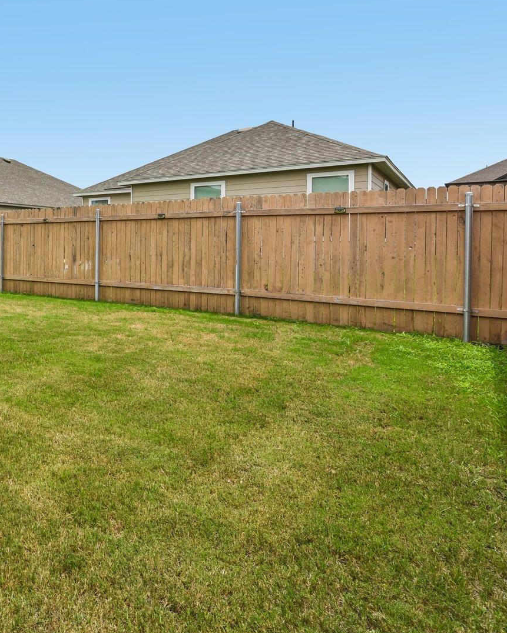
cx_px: -77
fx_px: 469
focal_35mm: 25
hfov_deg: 41.9
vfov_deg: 67.1
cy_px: 238
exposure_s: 1/400
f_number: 8
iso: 100
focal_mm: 14
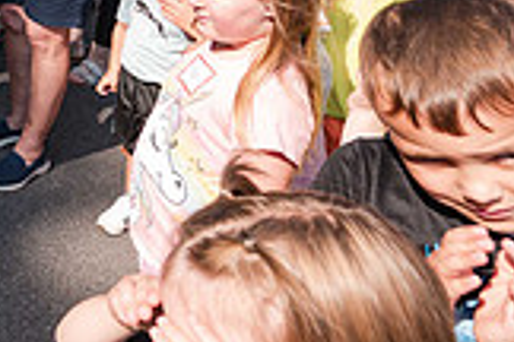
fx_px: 757
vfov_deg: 22.6
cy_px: -112
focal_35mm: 53
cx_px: -220
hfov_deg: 27.9
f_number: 5.6
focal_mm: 14
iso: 100
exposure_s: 1/250
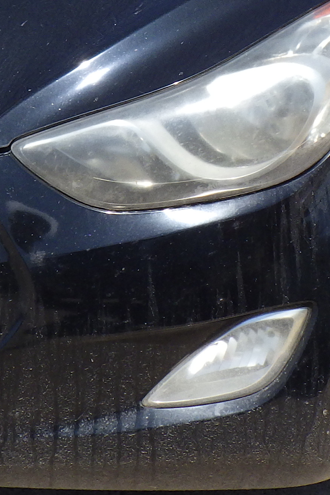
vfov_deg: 19.8
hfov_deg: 13.6
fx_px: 1389
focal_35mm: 101
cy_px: 35
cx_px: 151
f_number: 4.2
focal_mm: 5
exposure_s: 1/800
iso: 125
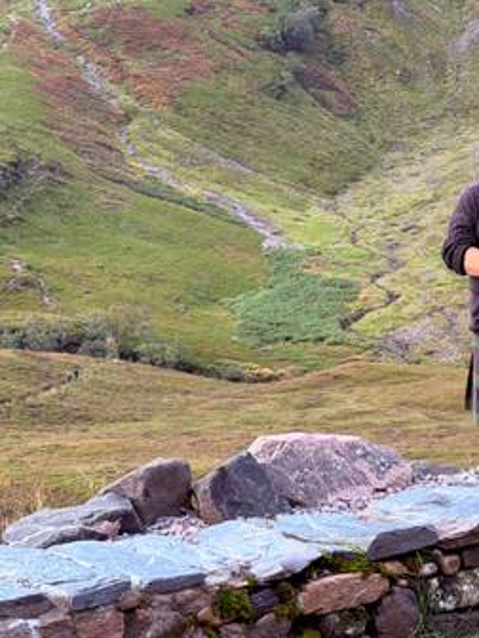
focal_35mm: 103
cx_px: 411
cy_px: 209
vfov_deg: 19.0
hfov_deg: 14.3
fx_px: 1900
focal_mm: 6.76
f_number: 1.78
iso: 64
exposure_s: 1/121
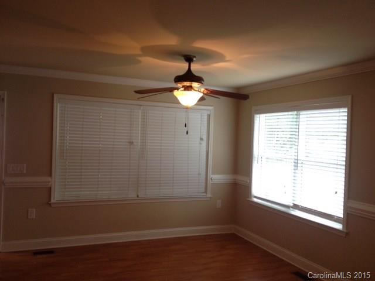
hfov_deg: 52.6
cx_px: 188
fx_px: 379
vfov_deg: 40.7
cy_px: 140
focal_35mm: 35
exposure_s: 1/20
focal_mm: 4.28
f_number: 2.4
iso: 80
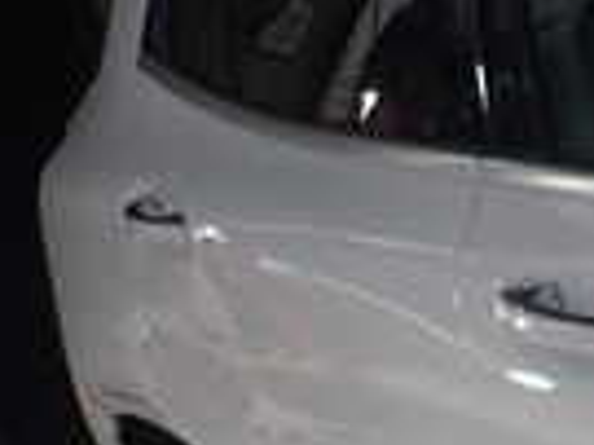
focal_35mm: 111
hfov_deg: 15.3
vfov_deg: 12.8
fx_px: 1903
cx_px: 1069
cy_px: 599
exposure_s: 1/60
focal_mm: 4.5
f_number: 2
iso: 160
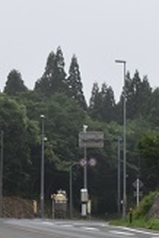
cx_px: -45
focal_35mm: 227
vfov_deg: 9.0
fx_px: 1503
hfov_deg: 6.0
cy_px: 72
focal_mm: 55
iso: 400
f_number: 7.1
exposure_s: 1/200
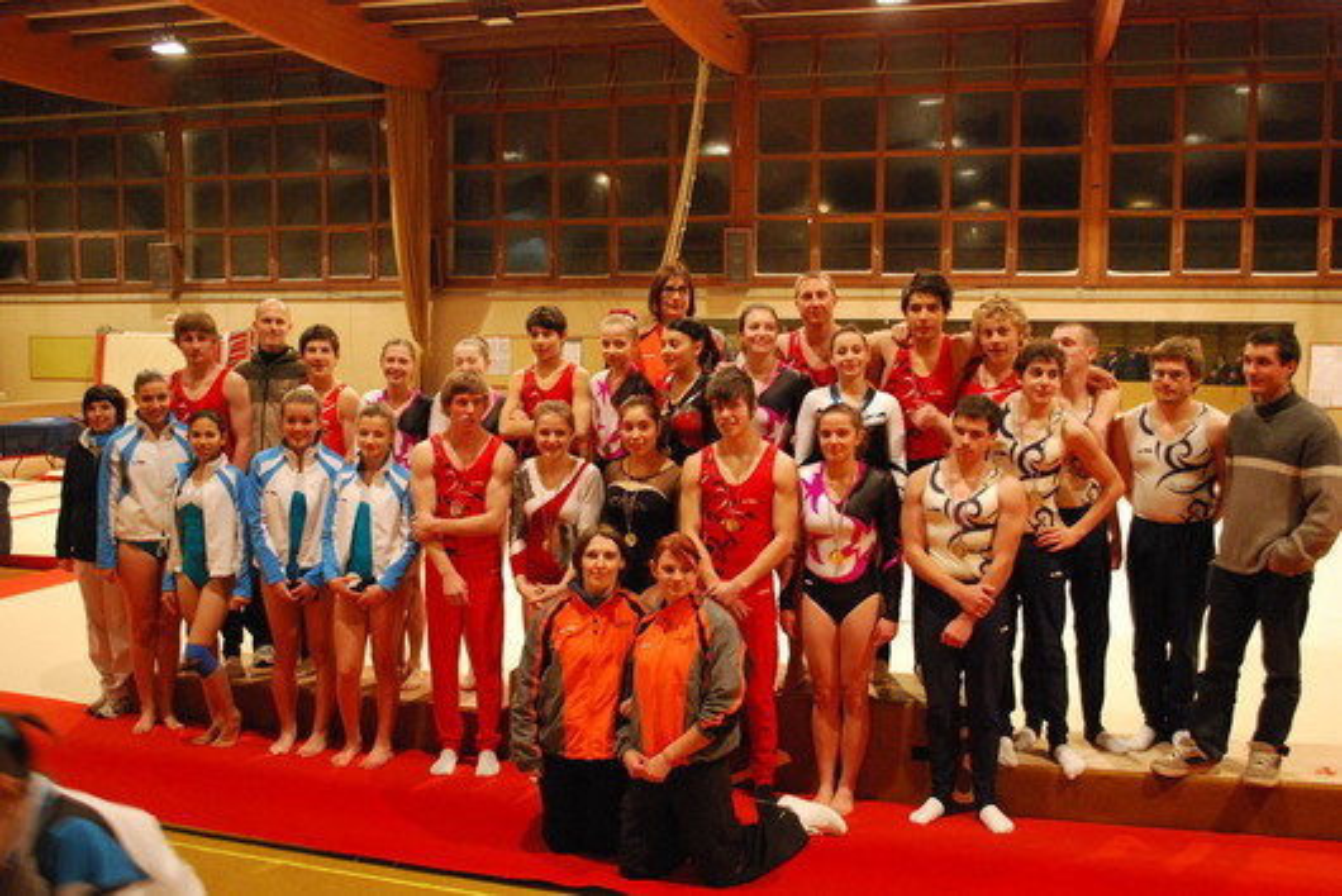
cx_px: 671
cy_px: 448
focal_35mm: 33
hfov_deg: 57.2
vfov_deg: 40.0
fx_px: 1231
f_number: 4
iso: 1600
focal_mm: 22
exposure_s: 1/25
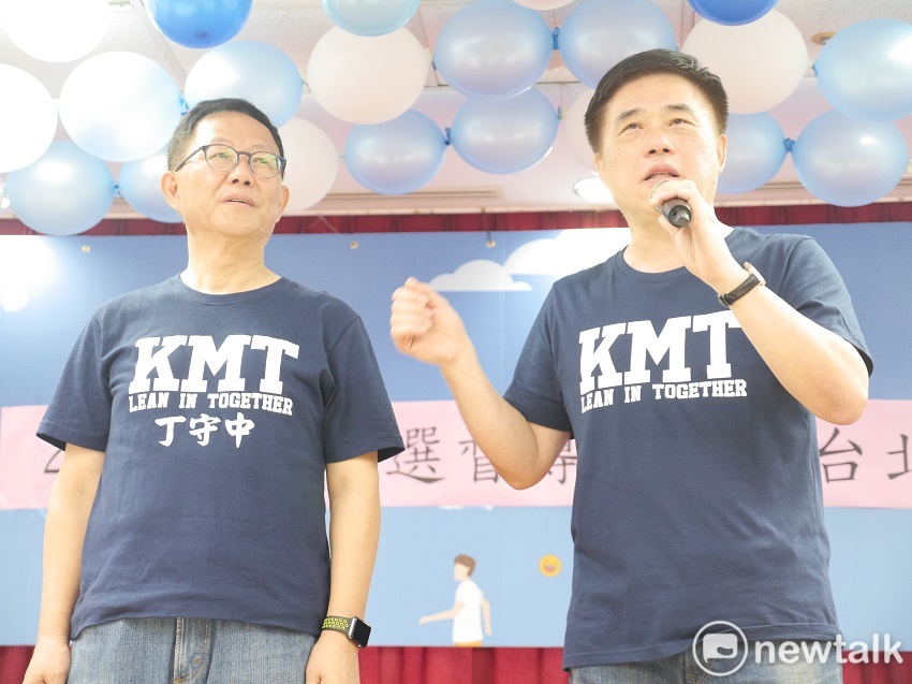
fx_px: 1844
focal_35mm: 70
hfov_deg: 27.8
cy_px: 342
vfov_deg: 21.0
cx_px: 456
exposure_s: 1/80
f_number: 2.8
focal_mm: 35
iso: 2000
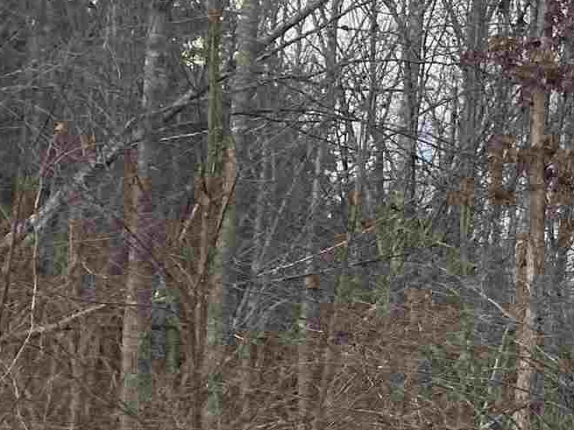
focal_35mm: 122
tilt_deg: +11.6
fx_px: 2023
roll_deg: -3.5
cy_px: 163
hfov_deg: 13.9
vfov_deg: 12.1
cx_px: 1119
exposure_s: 1/562
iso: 32
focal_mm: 4.25
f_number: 1.8
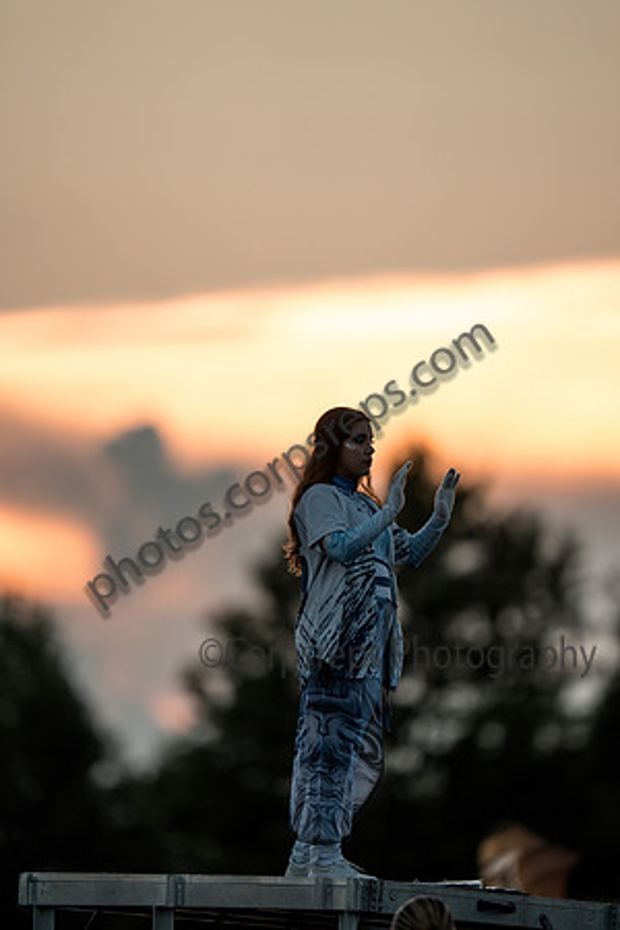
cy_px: 465
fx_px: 10333
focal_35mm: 400
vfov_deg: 5.2
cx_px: 310
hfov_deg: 3.4
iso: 320
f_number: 2.8
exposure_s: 1/2000
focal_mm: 400
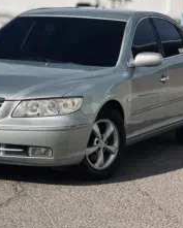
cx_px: 43
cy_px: 93
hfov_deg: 11.3
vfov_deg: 14.1
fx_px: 920
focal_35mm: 136
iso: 32
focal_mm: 9
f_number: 2.8
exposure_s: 1/1107
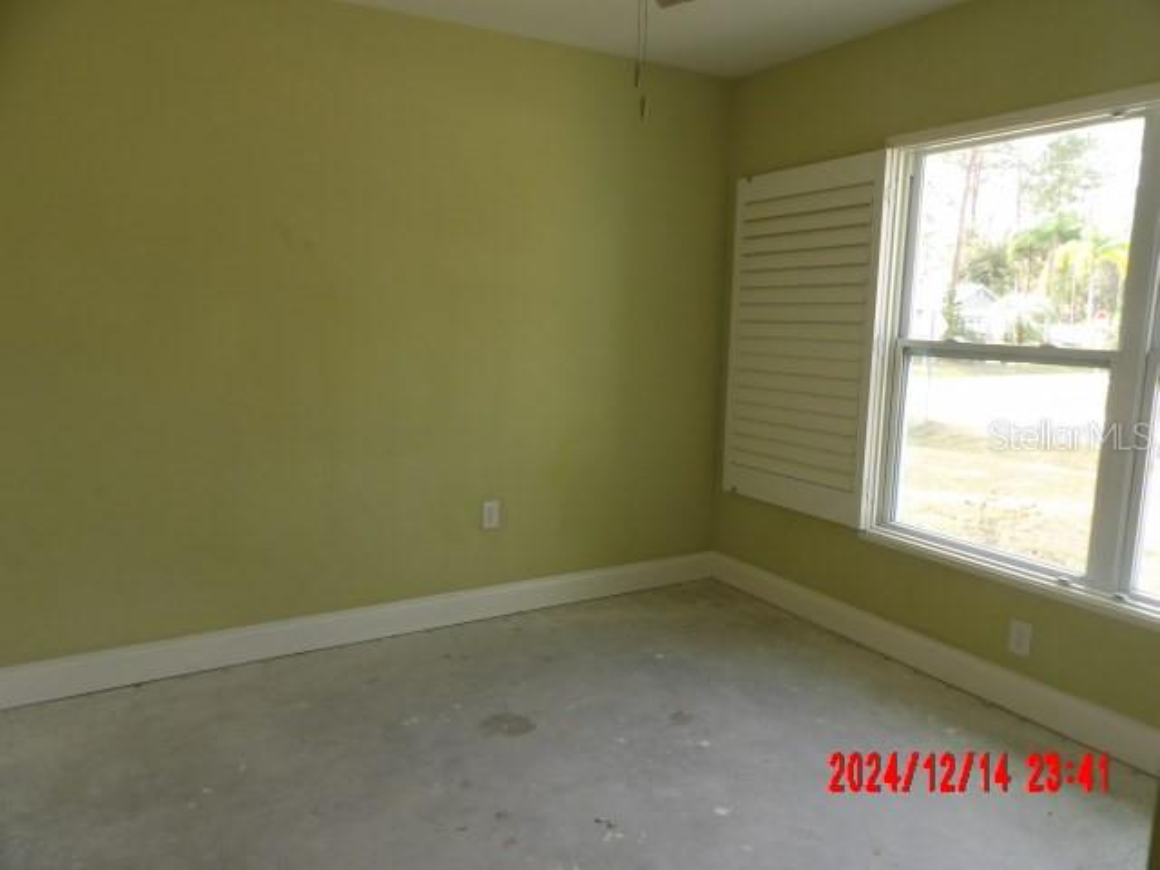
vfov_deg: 56.8
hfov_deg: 71.6
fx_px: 804
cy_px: 435
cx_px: 580
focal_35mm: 24
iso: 100
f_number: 3.2
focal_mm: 4.3
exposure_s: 1/46
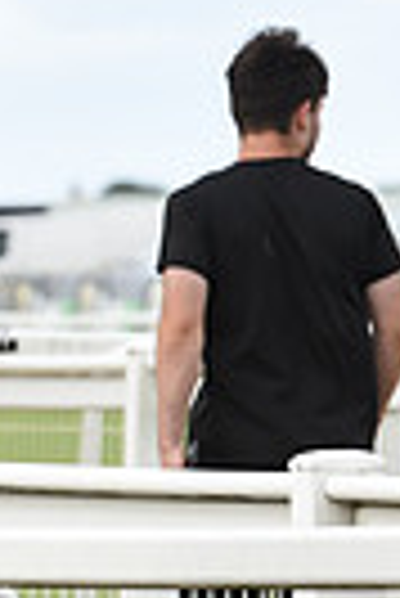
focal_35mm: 741
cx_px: -584
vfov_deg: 2.8
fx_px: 12317
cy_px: 479
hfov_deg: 1.9
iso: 400
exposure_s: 1/1000
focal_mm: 170
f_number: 5.6
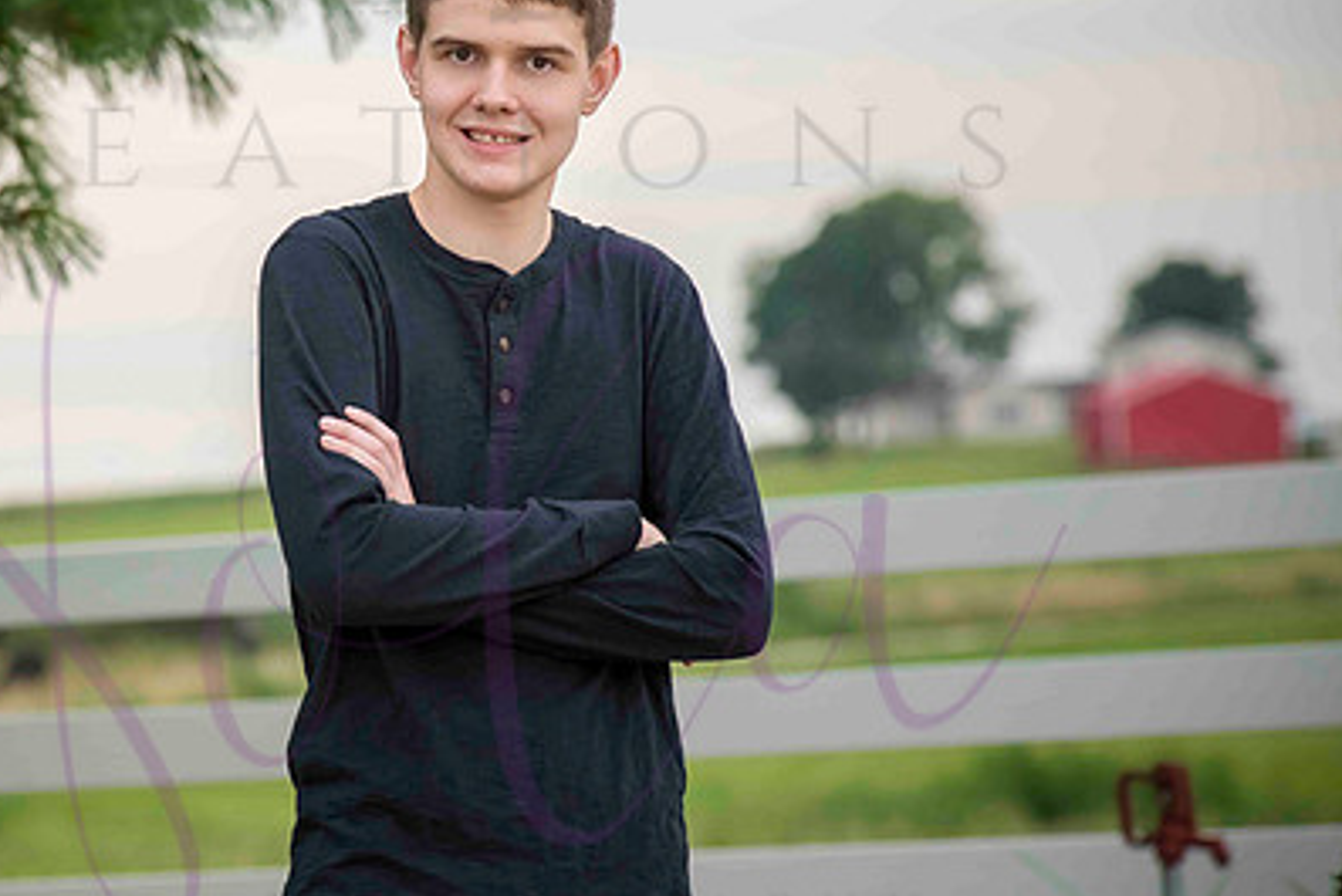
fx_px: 10888
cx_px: 389
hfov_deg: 7.0
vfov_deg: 4.7
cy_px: 313
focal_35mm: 292
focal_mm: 200
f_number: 8
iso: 640
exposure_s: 1/320
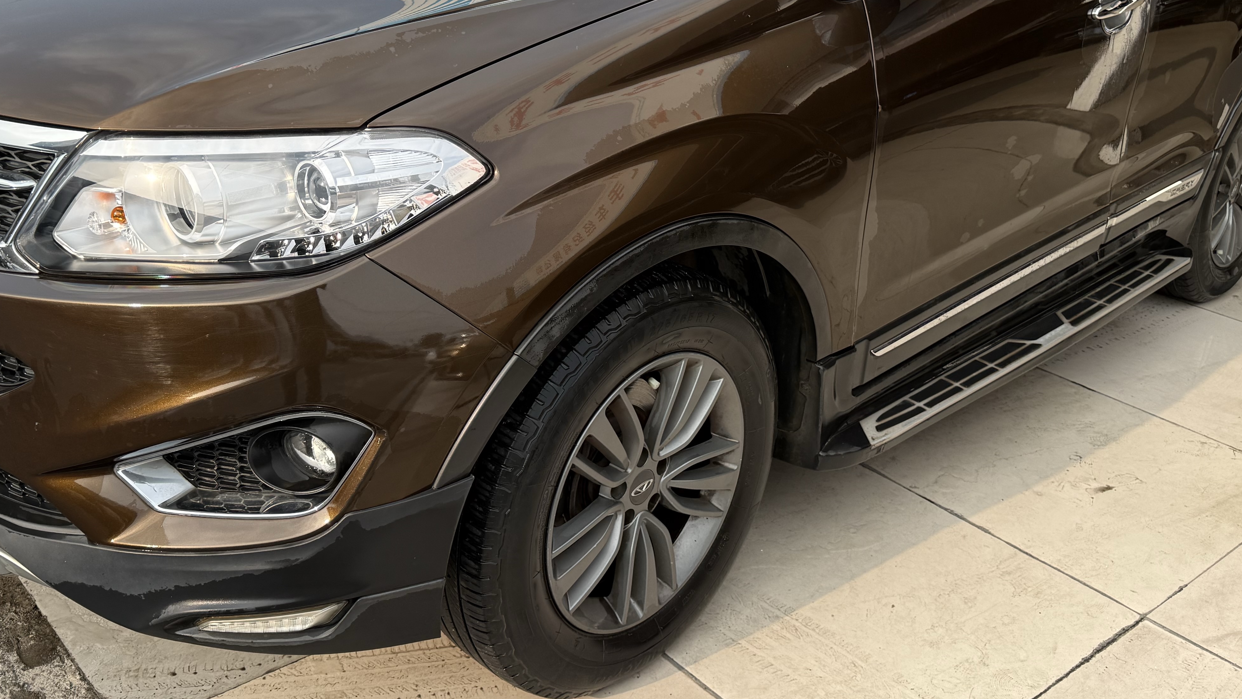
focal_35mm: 38
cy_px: 199
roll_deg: -3.6
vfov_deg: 30.8
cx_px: 570
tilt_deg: -17.9
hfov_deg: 52.7
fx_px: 1252
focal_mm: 6.76
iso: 100
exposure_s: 1/1585
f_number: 1.78
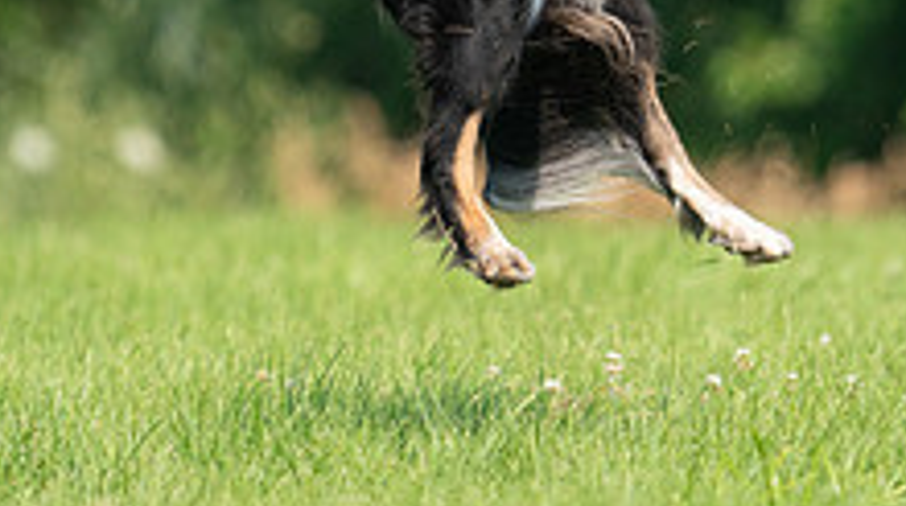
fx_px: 31473
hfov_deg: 1.6
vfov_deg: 0.9
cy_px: -232
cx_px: 544
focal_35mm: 1312
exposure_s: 1/4000
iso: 1600
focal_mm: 474
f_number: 6.3
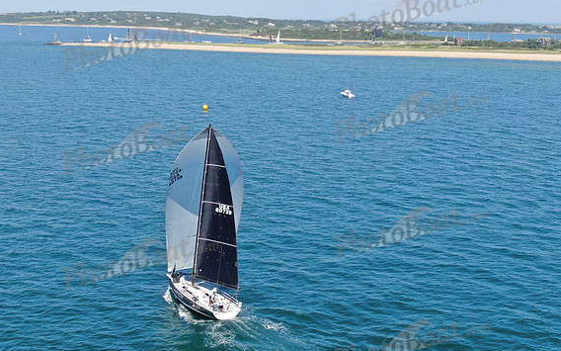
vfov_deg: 24.9
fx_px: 795
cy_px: 187
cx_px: 278
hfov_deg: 38.9
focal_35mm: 52
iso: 100
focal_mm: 8.6
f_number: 3.8
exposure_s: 1/500
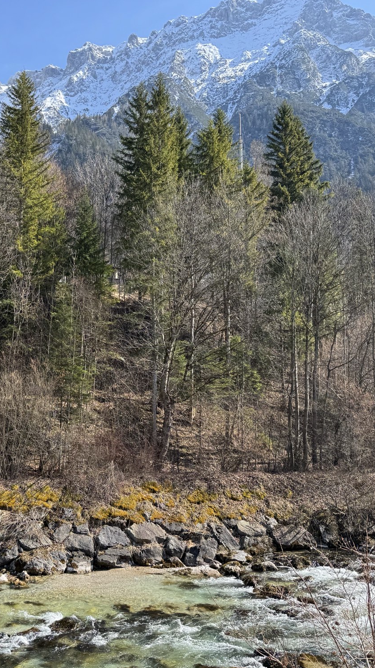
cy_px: 334
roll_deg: -0.6
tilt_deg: +7.5
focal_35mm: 35
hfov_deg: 33.1
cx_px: 99
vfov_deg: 56.6
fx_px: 619
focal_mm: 6.76
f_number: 1.78
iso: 80
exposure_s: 1/1366
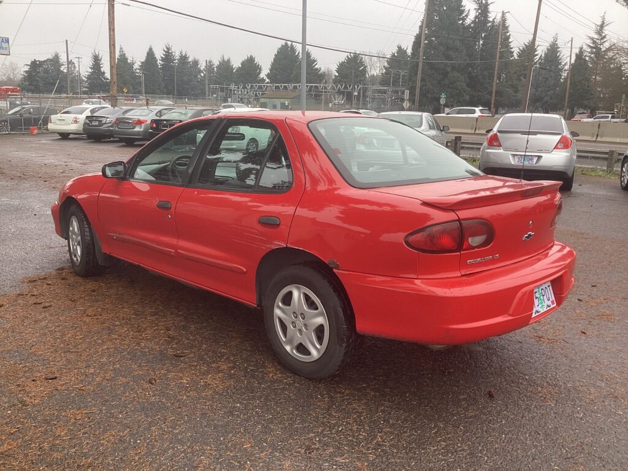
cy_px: 236
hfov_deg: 58.4
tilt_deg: -14.3
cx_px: 314
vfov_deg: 45.4
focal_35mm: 31
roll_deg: -1.6
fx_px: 562
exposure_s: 1/120
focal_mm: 3.3
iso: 40
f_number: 2.4
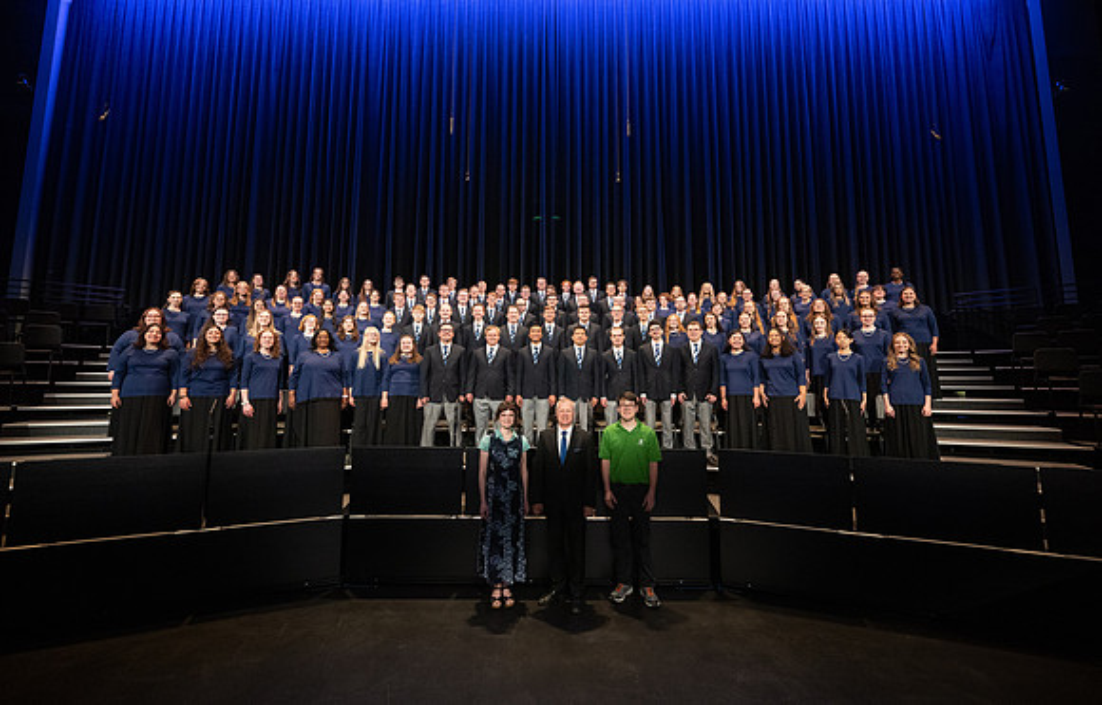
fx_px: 432
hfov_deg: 103.9
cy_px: 337
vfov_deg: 78.4
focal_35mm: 14
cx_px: 551
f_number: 4
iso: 3200
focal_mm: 14
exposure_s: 1/200
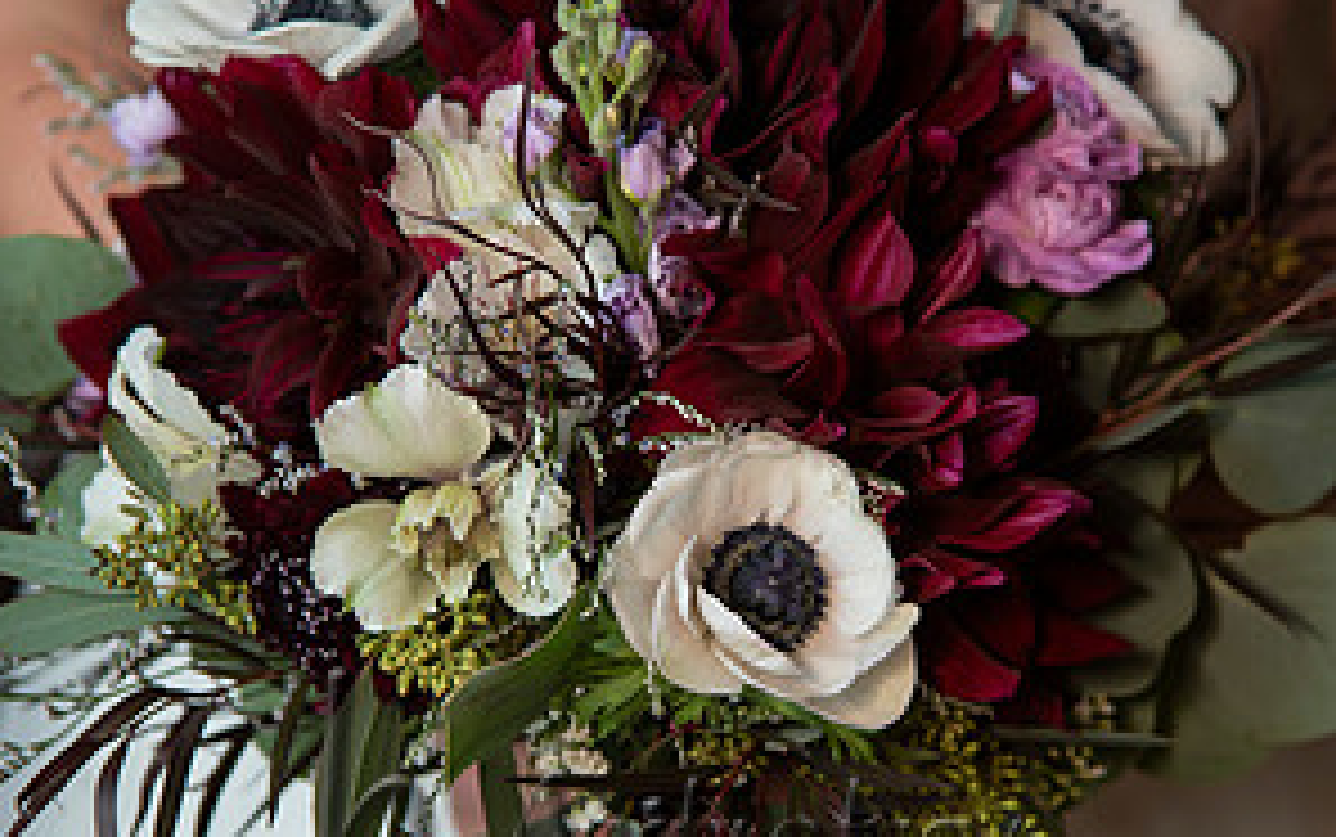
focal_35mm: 185
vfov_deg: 7.1
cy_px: 612
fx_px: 6740
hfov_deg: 11.3
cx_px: 666
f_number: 4
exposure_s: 1/160
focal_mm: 120
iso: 200
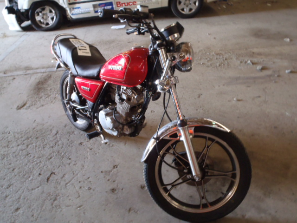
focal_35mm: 28
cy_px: 112
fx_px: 240
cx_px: 148
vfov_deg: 49.7
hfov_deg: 63.4
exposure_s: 1/6
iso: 200
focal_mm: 5
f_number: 3.5
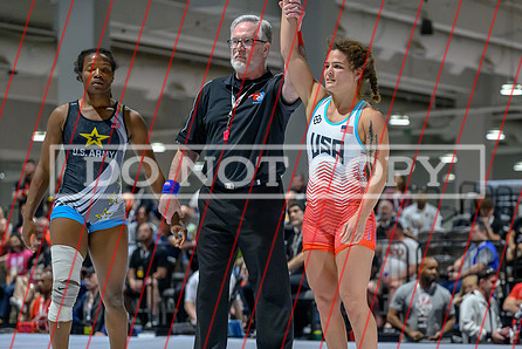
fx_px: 1959
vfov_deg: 10.2
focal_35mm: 135
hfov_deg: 15.2
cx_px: 298
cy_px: 220
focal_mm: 85
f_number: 2.8
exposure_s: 1/500
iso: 6400
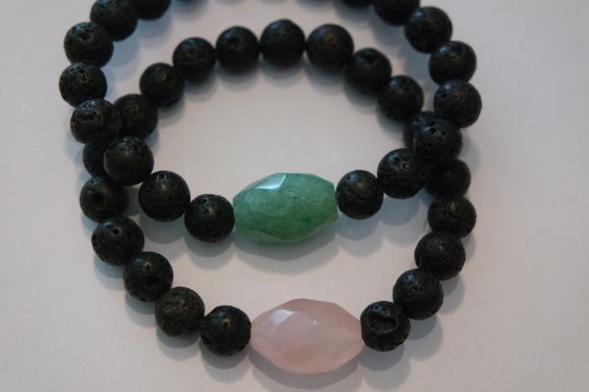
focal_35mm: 70
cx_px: 294
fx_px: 1145
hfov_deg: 28.8
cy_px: 196
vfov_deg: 19.5
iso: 3200
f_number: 5.6
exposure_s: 1/80
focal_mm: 46
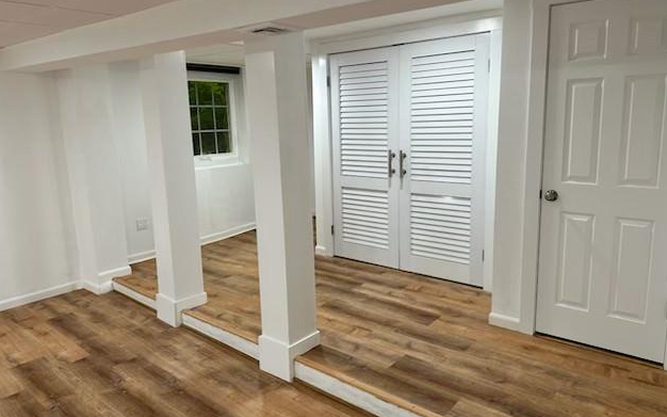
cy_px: 207
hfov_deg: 70.4
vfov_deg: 47.6
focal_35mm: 26
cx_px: 331
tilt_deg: -10.2
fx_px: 473
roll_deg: +1.5
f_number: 1.78
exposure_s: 1/120
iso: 160
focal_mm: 6.86
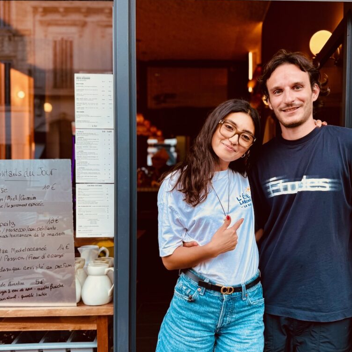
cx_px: 149
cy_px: 172
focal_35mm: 29
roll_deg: -0.3
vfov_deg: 55.6
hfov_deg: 55.4
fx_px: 334
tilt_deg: -1.5
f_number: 1.78
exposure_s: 1/190
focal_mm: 6.76
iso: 80
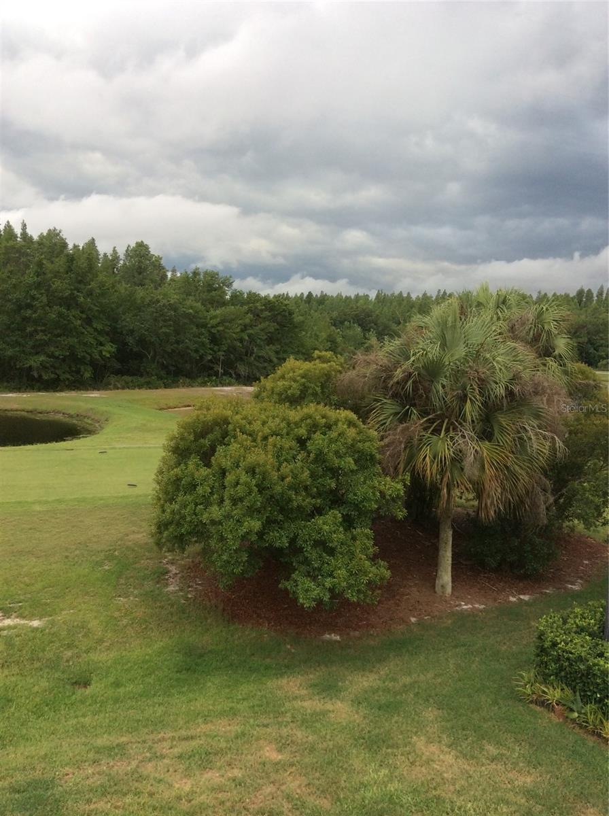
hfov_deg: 42.8
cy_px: 408
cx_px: 304
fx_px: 776
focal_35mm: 33
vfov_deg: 55.4
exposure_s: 1/60
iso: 32
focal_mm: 3.3
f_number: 2.4
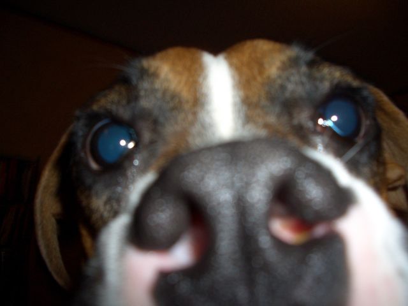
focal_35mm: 35
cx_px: 204
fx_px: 413
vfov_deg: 40.7
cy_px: 153
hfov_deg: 52.6
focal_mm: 5.8
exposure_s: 1/60
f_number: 2.6
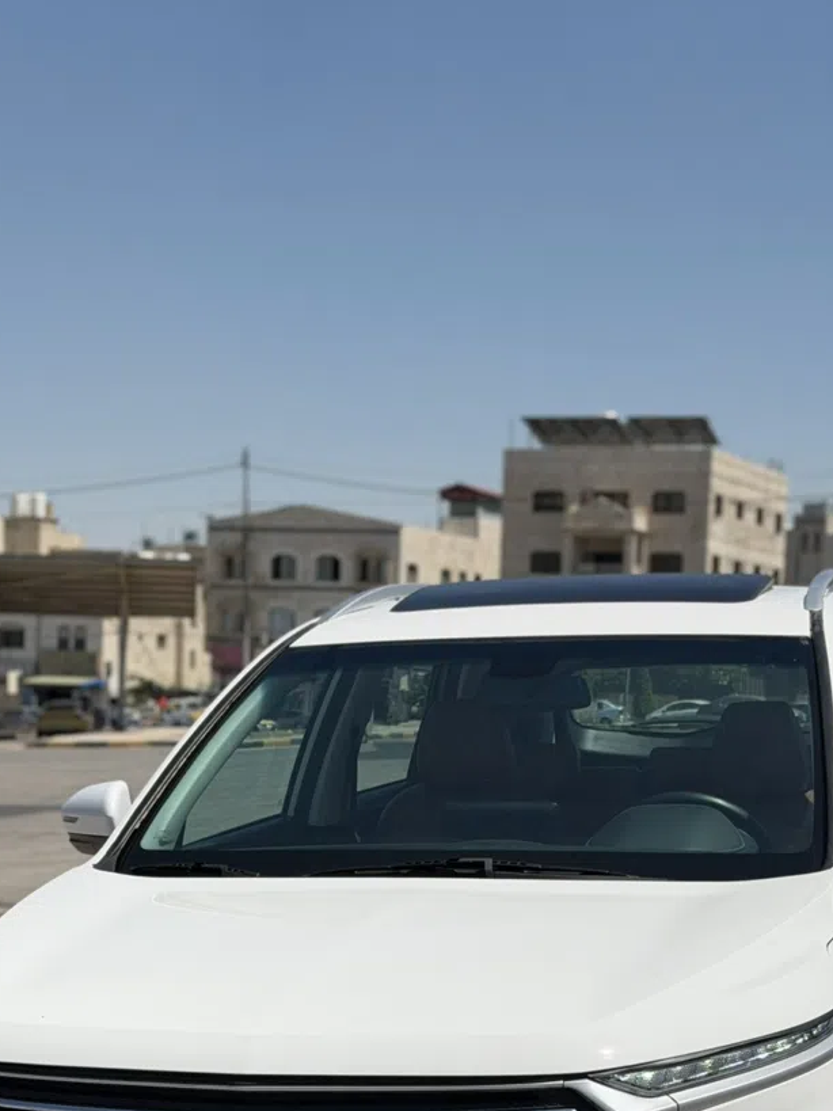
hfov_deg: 18.4
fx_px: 2567
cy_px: 900
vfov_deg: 24.0
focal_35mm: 80
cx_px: 457
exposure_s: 1/11364
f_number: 1.78
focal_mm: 6.76
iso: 80
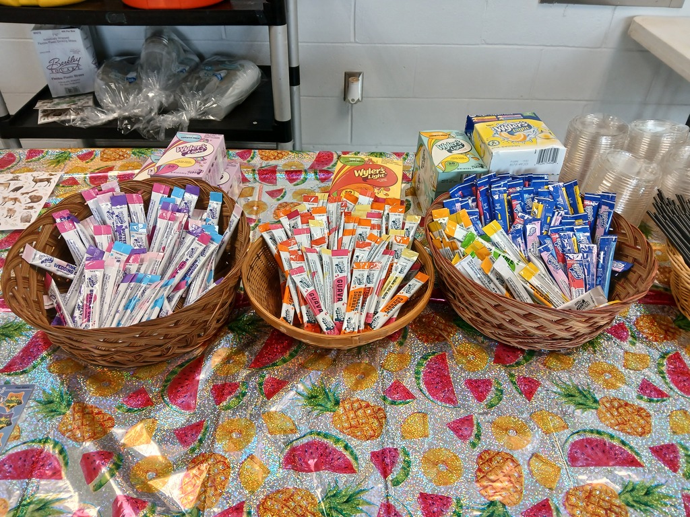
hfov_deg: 67.3
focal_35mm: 26
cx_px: 345
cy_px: 258
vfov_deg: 53.1
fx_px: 518
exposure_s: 1/60
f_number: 1.8
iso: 100
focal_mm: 3.98
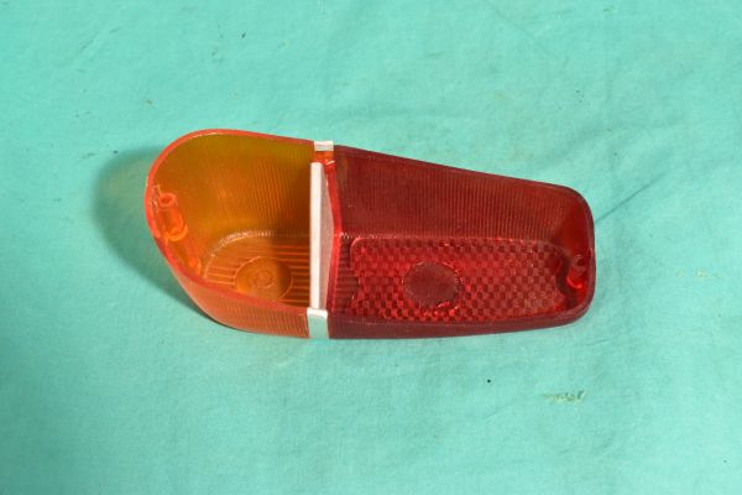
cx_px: 371
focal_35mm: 46
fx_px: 958
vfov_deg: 28.9
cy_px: 248
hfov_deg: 42.3
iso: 4000
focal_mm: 31
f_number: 18
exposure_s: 1/50
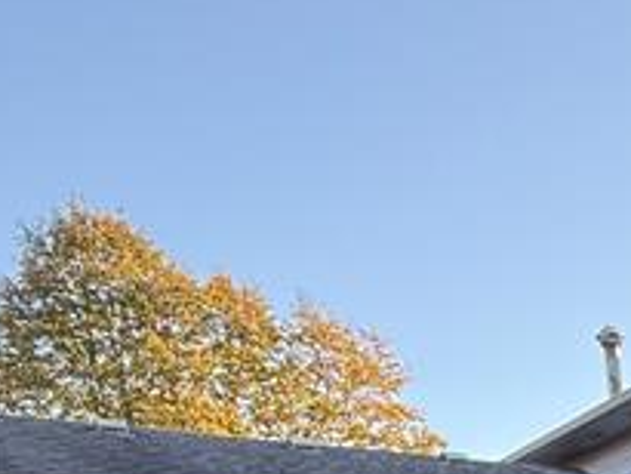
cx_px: 920
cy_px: 914
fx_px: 1277
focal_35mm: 70
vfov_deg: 16.6
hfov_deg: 23.0
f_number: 2.2
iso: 64
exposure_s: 1/144
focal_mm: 2.22
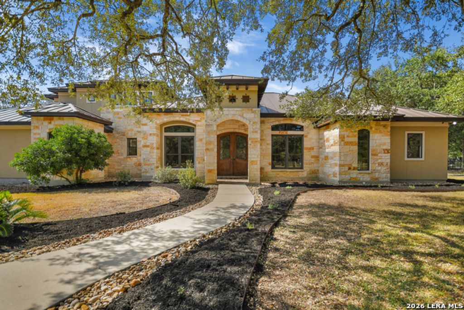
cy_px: 155
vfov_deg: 77.3
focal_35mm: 15
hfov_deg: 100.4
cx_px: 232
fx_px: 193
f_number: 5.6
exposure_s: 1/800
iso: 125
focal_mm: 10
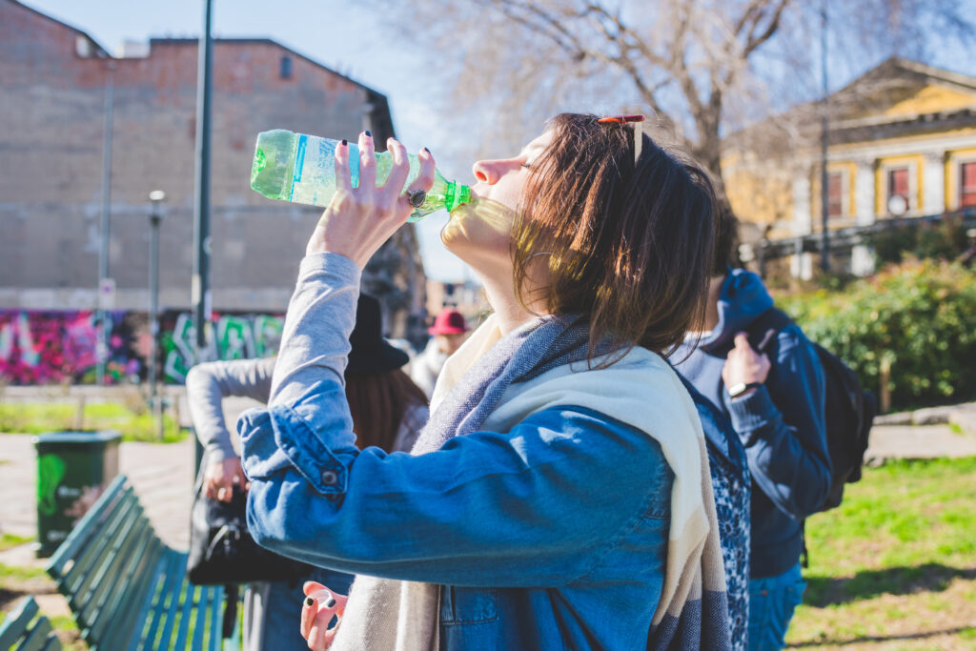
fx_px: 949
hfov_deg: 54.4
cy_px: 326
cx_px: 488
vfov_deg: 37.9
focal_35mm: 35
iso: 200
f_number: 4
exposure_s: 1/1000
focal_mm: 35
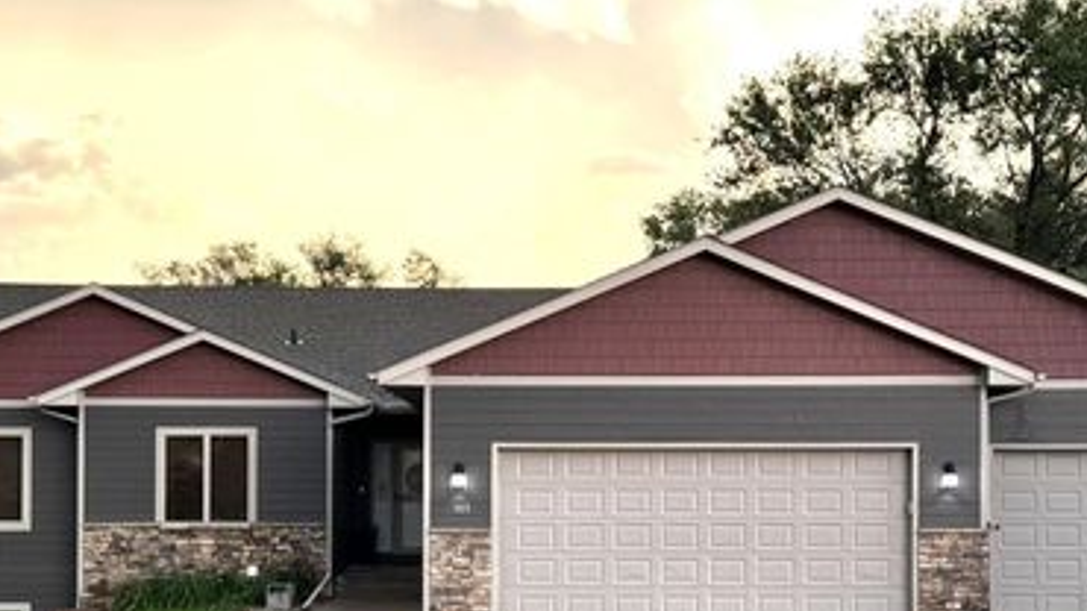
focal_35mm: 53
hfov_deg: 39.2
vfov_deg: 22.3
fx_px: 1527
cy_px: 499
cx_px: 564
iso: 80
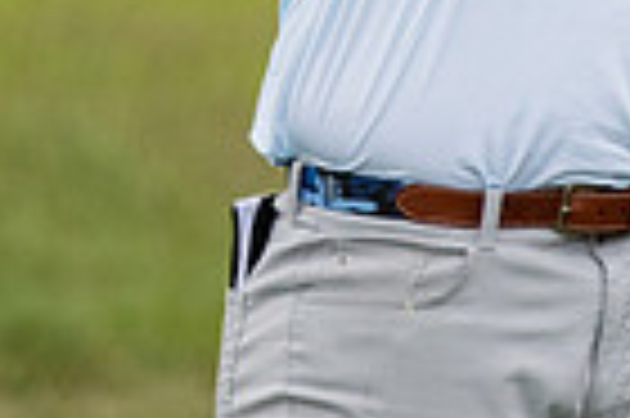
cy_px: -420
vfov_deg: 0.4
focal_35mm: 3114
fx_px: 54431
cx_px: 369
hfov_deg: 0.7
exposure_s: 1/1600
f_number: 5.6
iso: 1600
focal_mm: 500
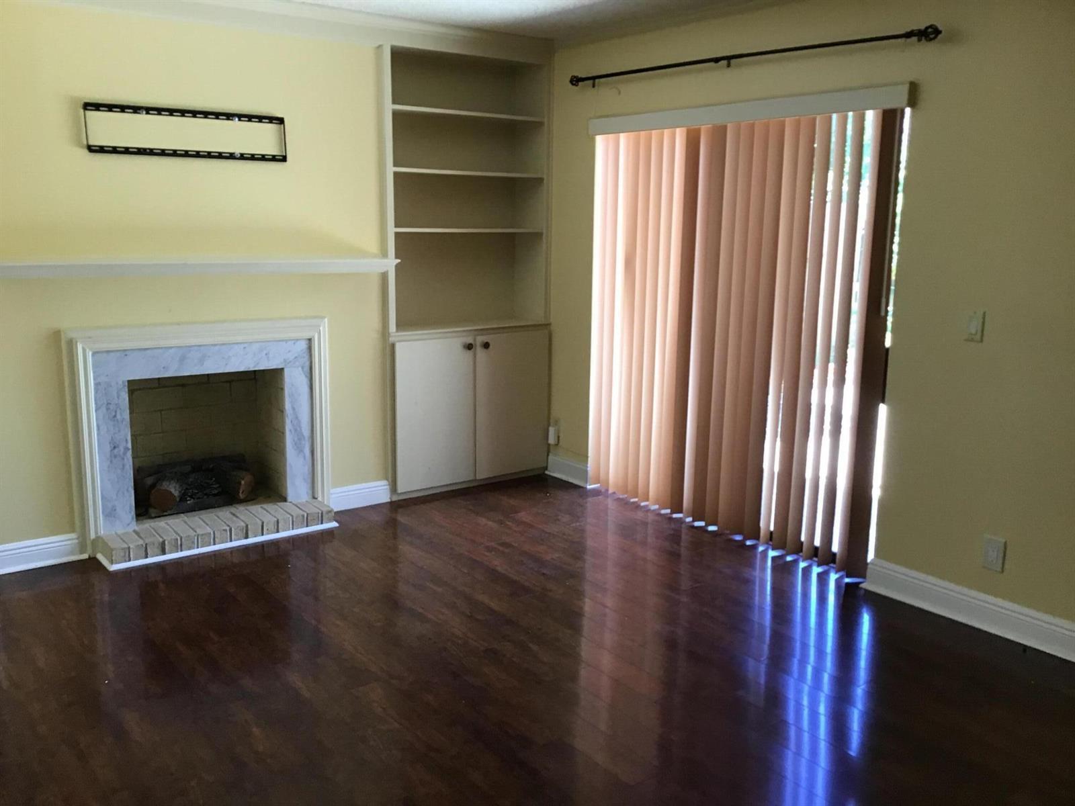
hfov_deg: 58.4
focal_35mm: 31
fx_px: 963
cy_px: 403
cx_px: 538
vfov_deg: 45.4
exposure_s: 1/30
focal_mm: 3.3
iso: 80
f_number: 2.4
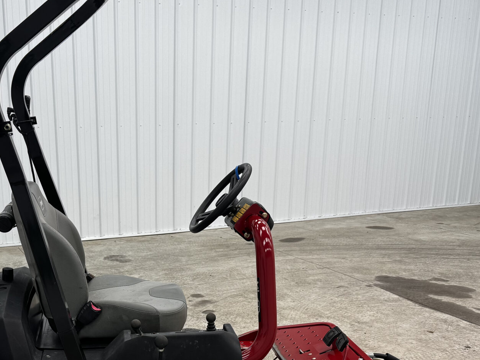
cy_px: 307
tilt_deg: -18.7
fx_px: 679
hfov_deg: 38.4
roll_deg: -0.6
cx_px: 153
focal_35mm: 49
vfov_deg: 28.8
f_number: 1.78
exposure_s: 1/120
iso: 64
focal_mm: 6.76
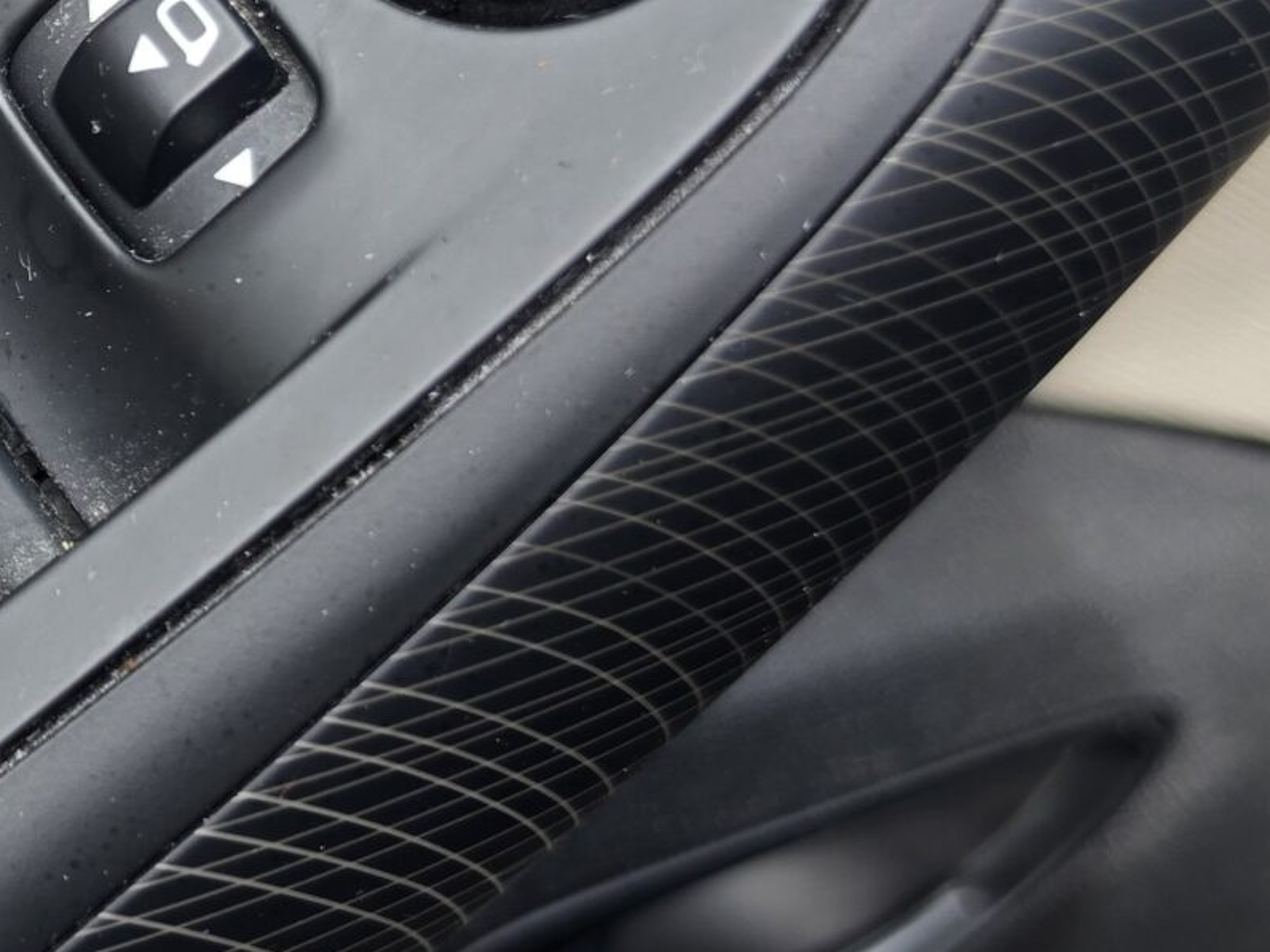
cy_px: 281
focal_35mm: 74
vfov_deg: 19.8
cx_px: -373
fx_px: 2715
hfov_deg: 23.4
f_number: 1.4
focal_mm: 6.5
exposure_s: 1/359
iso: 20
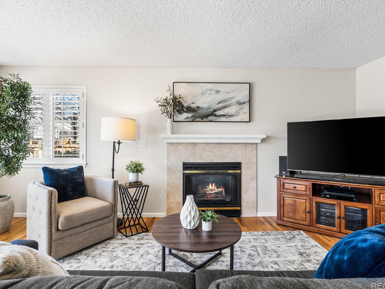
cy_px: 142
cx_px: 192
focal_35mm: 18
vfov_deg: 71.6
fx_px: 200
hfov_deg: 87.8
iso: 200
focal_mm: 16
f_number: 8
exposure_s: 1
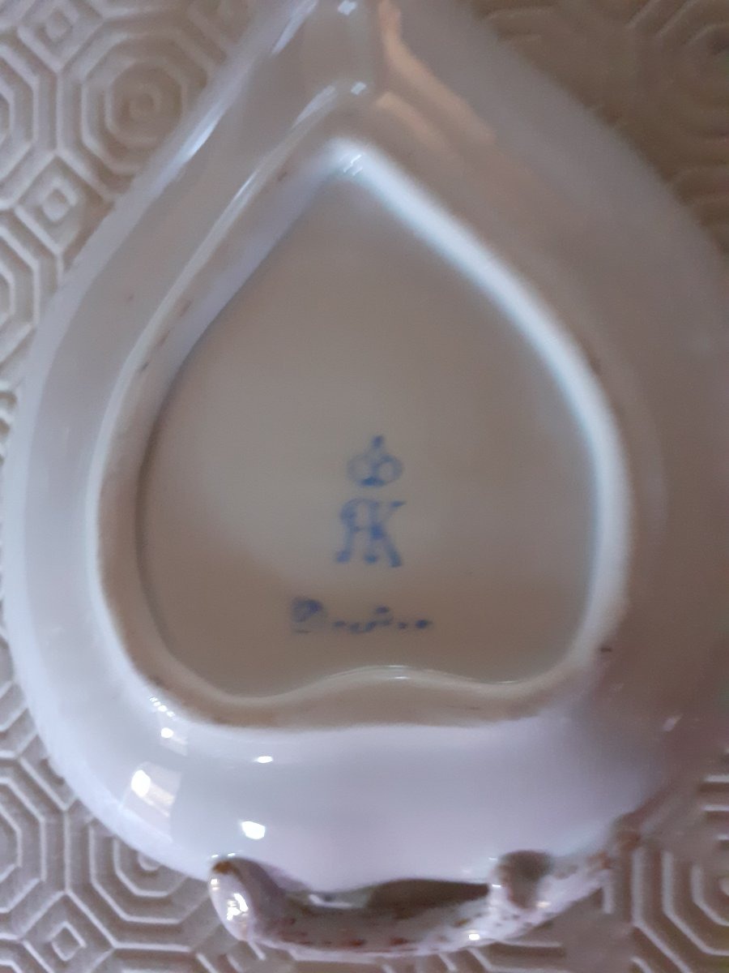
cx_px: 364
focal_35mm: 27
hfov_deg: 51.4
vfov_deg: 65.3
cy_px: 486
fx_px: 758
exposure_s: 1/20
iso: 500
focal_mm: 3.6
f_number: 1.9
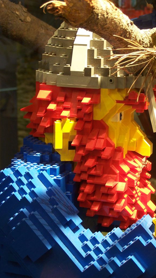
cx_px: 104
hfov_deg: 15.9
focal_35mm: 76
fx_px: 559
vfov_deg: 27.9
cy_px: 138
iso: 80
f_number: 3.2
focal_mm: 11.5
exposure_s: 1/6
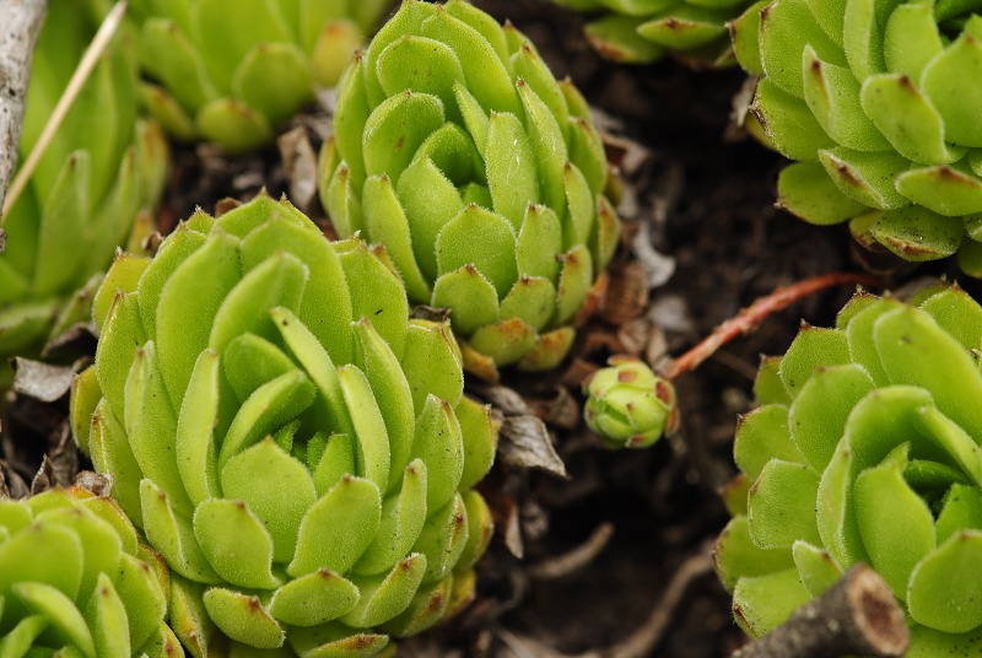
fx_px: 3483
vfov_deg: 10.8
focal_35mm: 128
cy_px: 329
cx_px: 491
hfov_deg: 16.0
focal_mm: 85
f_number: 5.6
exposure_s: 1/125
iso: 100
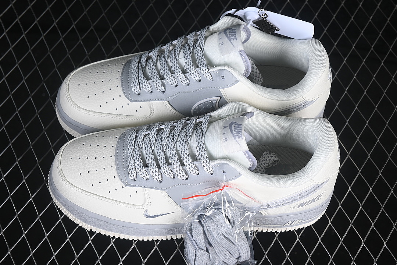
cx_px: 198
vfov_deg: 18.2
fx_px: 827
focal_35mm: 75
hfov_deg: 27.0
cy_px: 132
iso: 160
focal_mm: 50
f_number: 7.1
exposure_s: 1/80
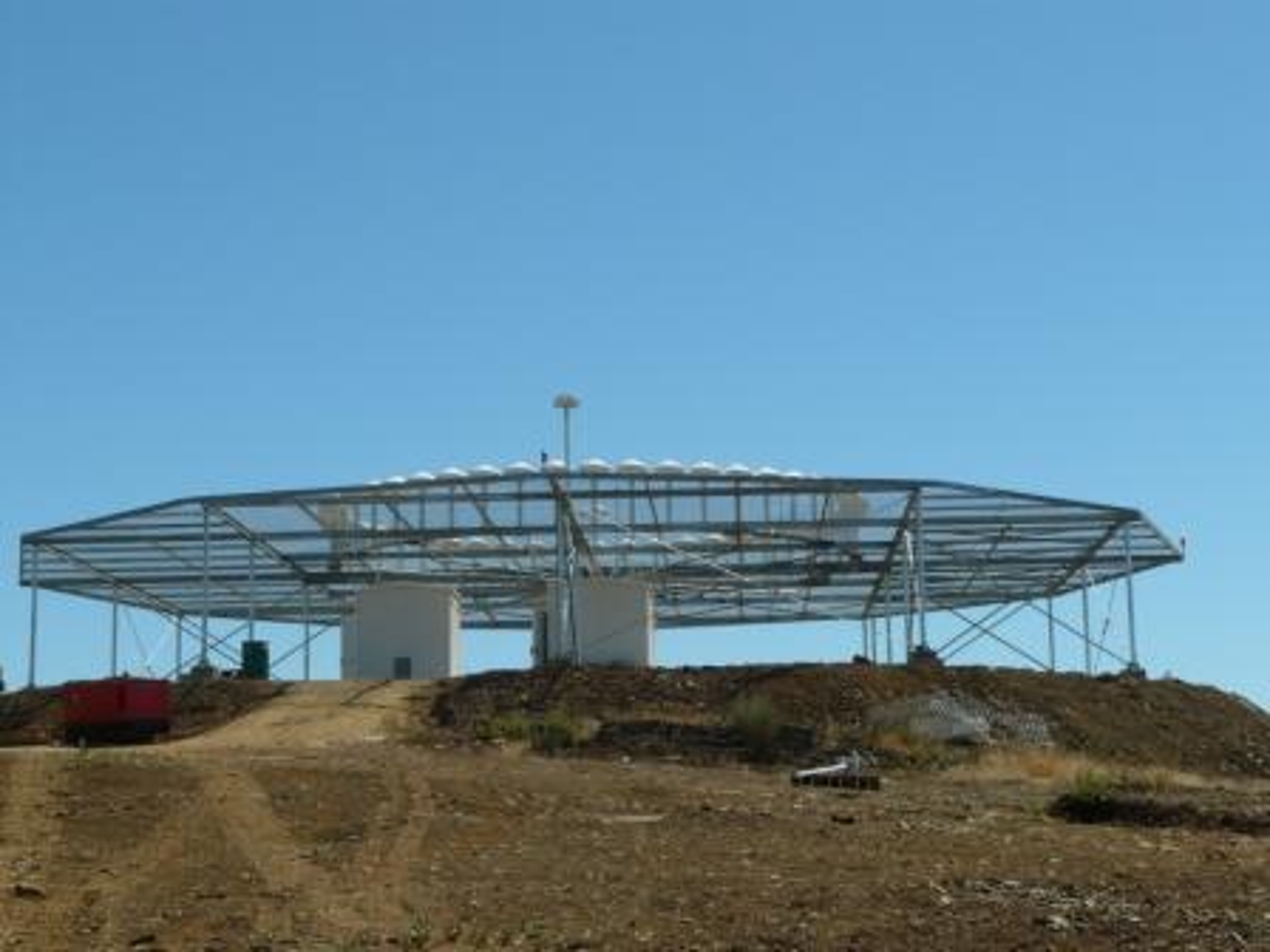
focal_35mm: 69
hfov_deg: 28.2
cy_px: 476
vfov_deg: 21.3
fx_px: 2531
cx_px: 635
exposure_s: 1/400
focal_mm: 11.4
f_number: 7.1
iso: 100
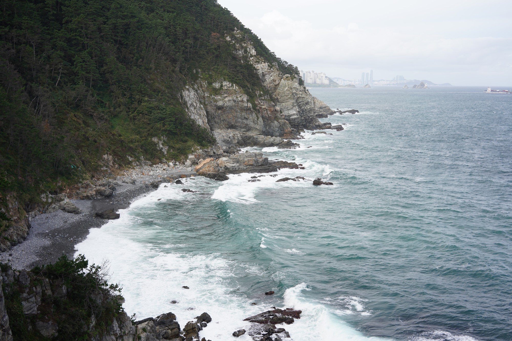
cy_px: 170
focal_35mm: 35
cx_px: 256
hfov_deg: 54.4
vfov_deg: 37.9
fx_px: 498
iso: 100
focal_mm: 35
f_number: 9
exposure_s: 1/80
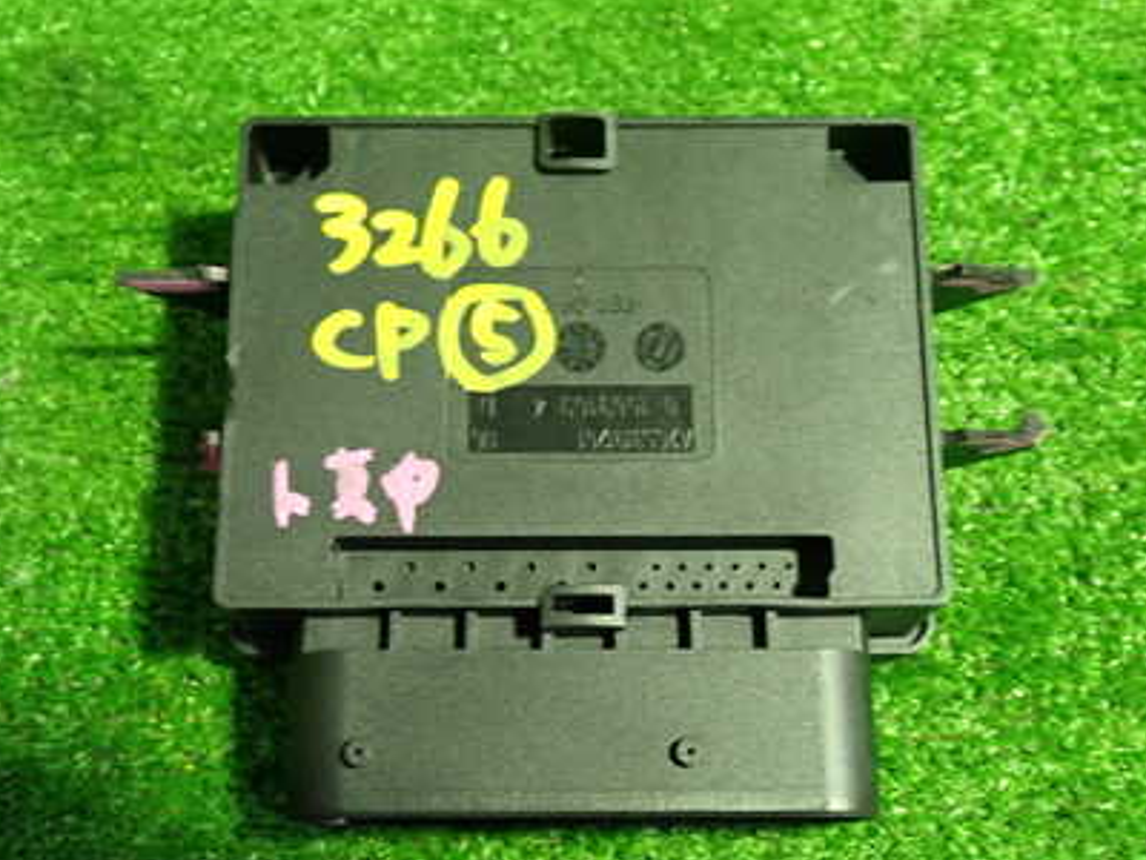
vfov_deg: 32.2
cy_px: 473
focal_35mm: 45
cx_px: 584
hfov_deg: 42.1
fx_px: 1490
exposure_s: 1/30
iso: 400
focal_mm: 5.4
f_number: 2.3
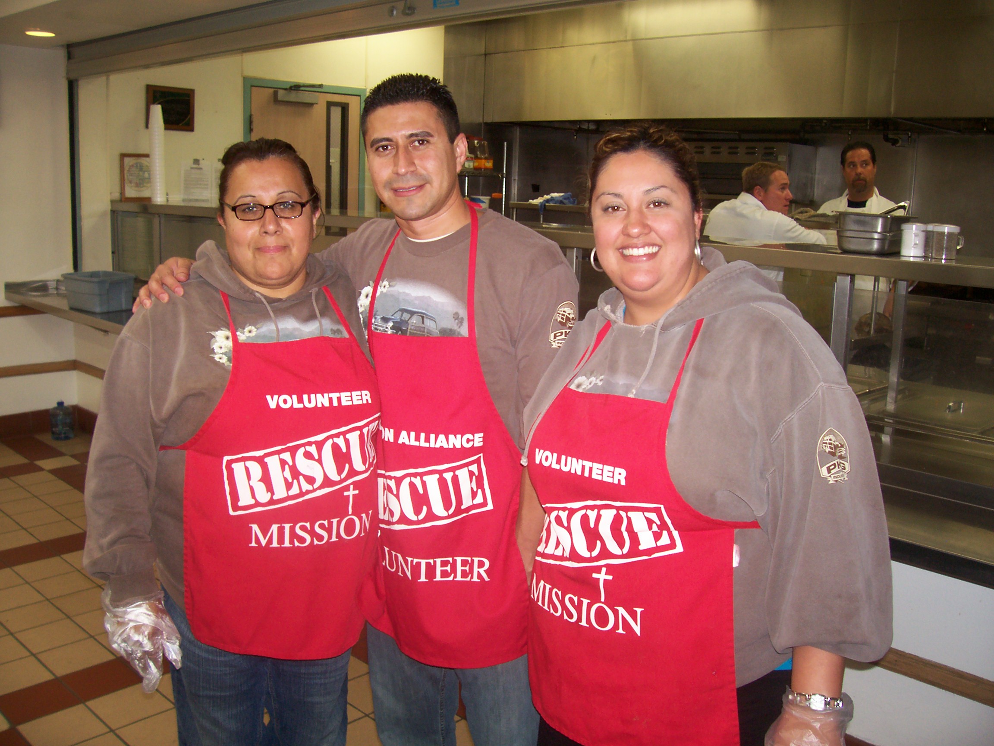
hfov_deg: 54.0
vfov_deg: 41.8
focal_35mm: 34
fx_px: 976
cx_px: 497
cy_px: 373
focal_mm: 5.6
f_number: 2.7
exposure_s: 1/64
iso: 80
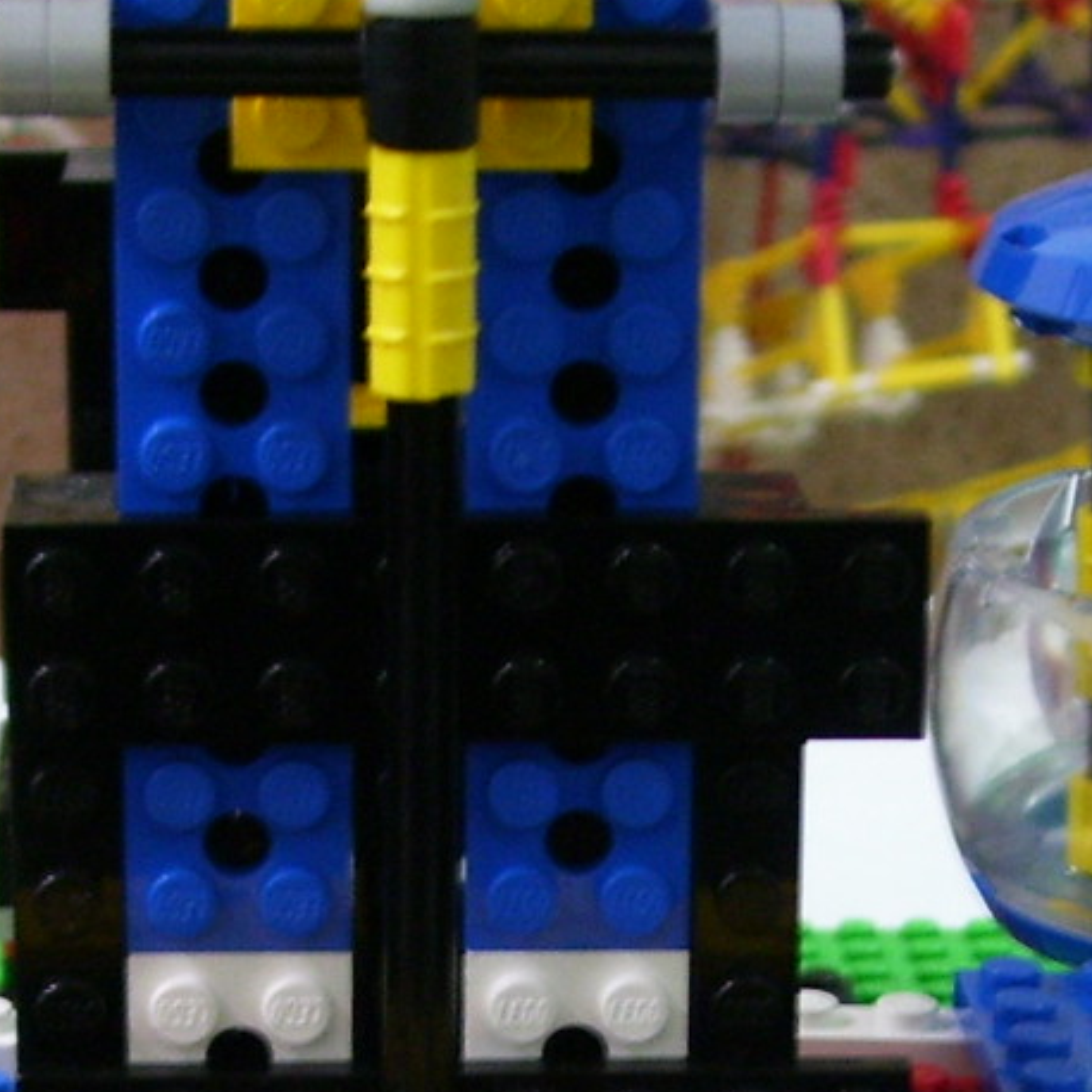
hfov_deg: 11.9
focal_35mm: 147
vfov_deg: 11.7
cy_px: 1159
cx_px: 415
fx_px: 5246
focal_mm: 7.6
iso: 160
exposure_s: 1/8
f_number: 3
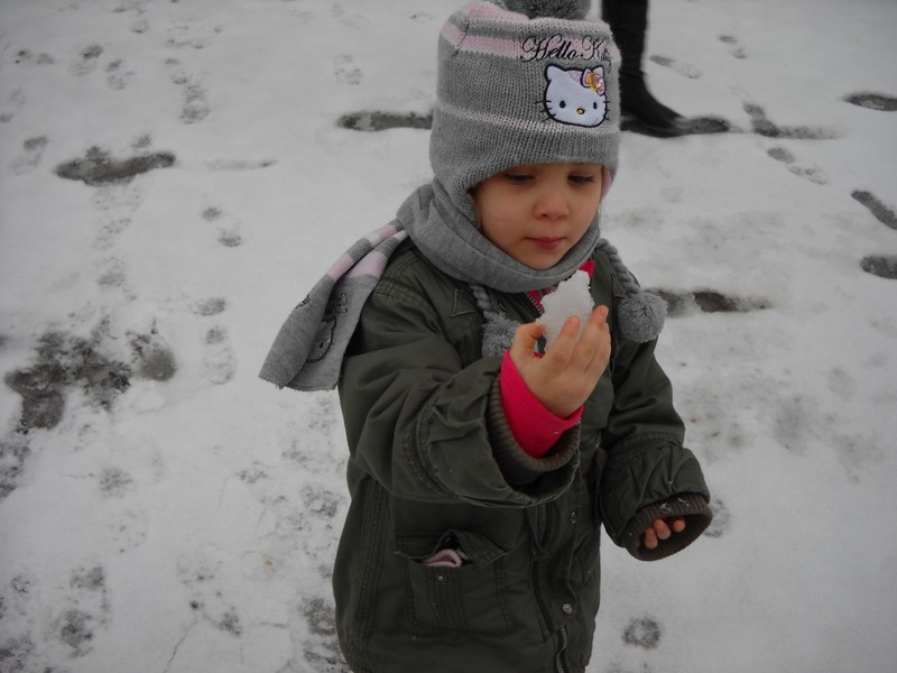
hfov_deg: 45.8
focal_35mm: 41
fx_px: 1062
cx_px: 448
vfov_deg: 35.1
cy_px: 336
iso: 64
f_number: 3.1
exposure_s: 1/67
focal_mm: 6.72
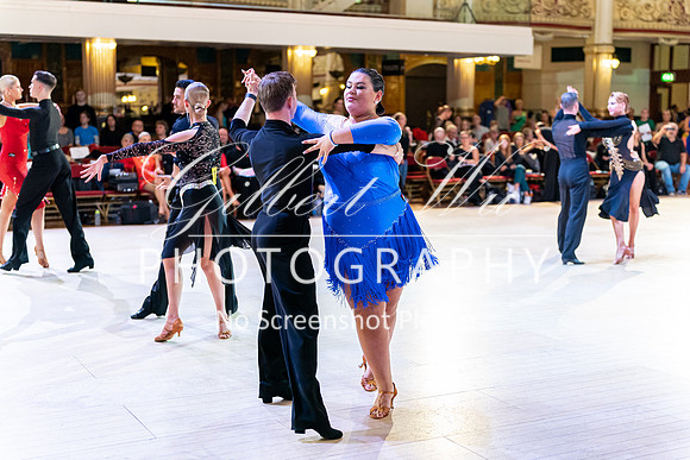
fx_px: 928
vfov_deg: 27.9
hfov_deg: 40.8
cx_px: 345
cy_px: 230
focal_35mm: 48
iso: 4000
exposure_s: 1/500
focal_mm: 48
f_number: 2.2
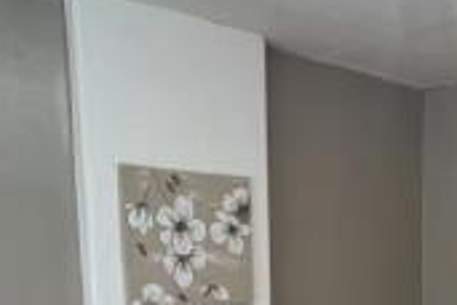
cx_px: 413
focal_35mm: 46
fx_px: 584
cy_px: 354
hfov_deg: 39.6
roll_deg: -0.7
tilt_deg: -8.5
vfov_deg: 26.4
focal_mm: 1.57
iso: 320
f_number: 1.8
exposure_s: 1/50
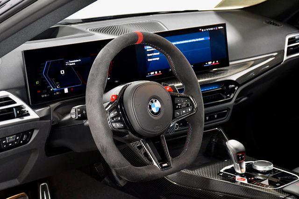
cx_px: 150
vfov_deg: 17.5
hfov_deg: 26.0
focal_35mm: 78
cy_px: 100
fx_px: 648
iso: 2500
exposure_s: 1/80
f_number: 5.6
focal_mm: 52
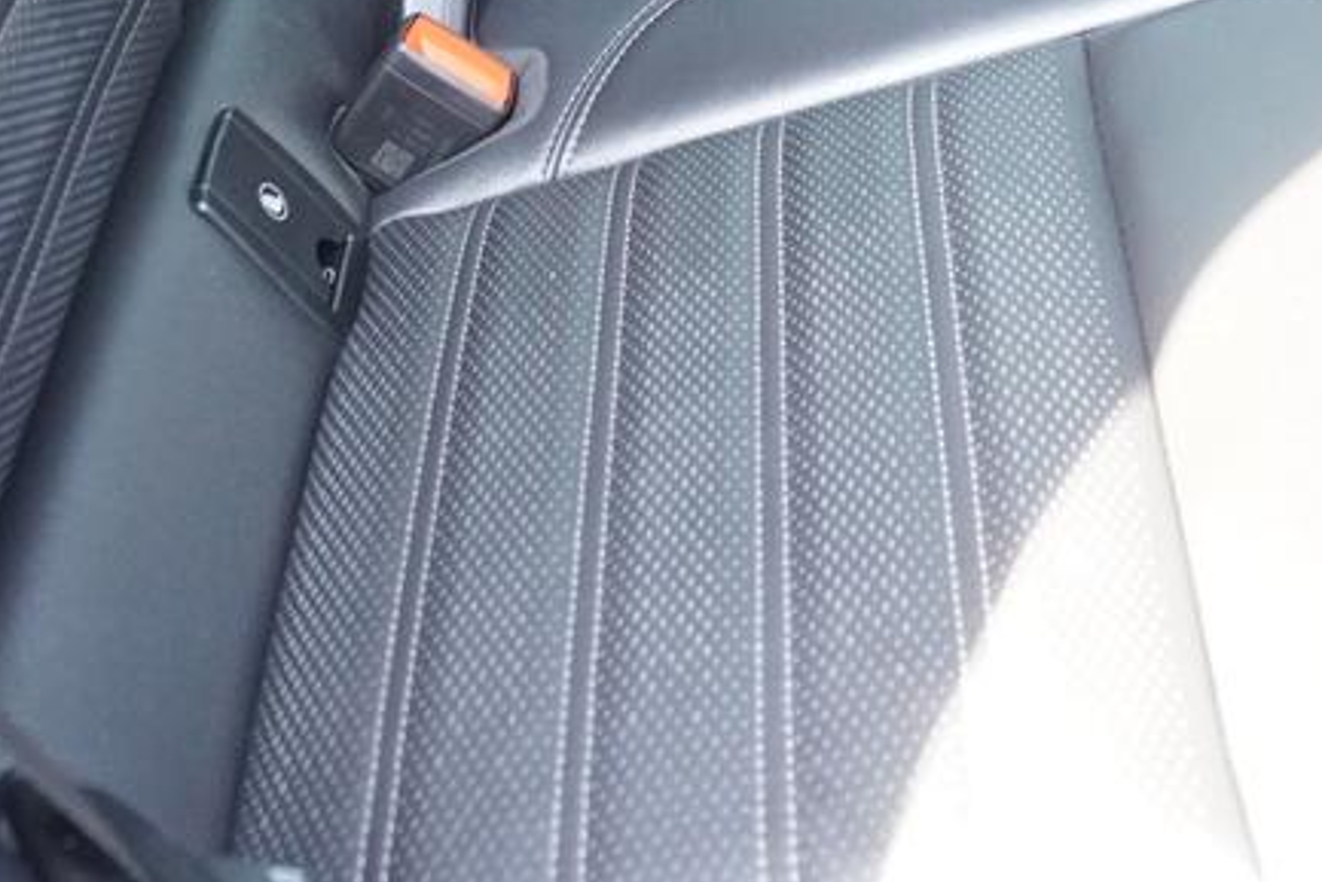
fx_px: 2608
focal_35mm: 71
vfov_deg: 17.5
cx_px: 626
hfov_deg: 28.4
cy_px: -403
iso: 2000
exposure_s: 1/160
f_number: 3.5
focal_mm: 16
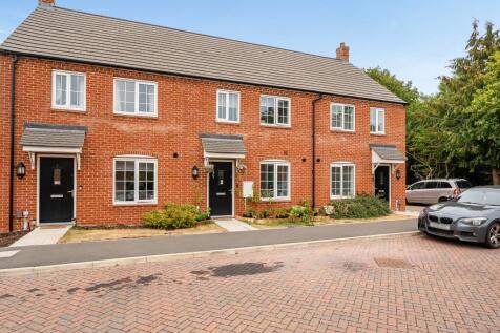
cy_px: 166
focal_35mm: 21
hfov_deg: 81.2
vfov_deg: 59.5
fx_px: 292
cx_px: 250
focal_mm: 14
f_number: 8
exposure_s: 1/320
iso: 400
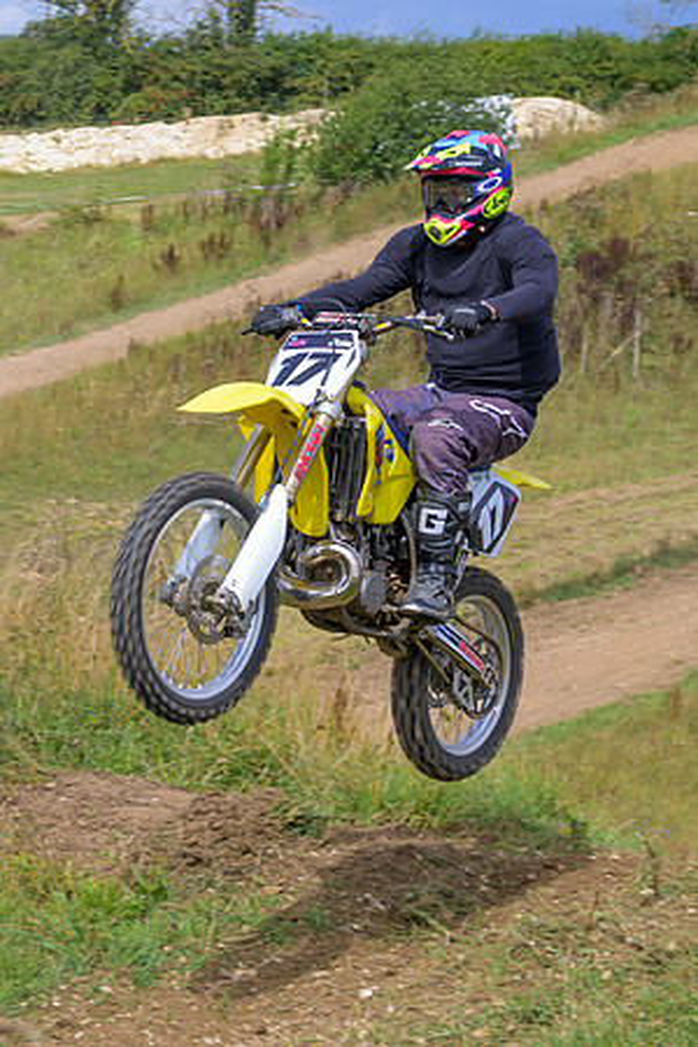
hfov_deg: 13.9
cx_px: 23
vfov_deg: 20.9
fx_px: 2826
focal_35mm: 97
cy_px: 652
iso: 50
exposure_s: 1/320
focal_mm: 35
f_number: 4
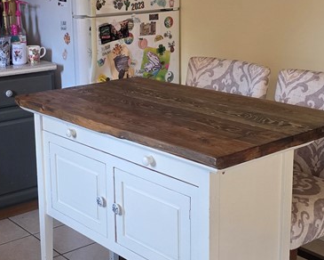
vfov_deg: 24.2
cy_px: 103
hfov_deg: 29.9
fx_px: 604
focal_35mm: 63
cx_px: 129
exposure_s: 1/120
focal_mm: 6.3
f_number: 1.7
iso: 400
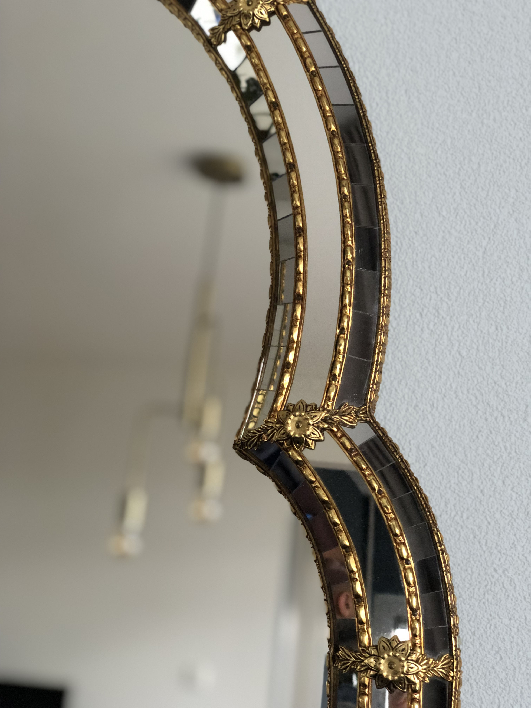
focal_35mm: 52
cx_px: 266
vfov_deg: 36.8
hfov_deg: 28.0
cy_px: 354
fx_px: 1064
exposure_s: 1/20
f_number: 2.4
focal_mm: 6
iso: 160
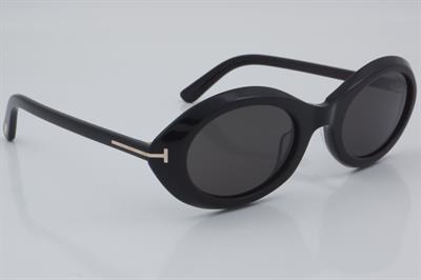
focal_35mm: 75
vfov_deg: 18.2
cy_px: 140
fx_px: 876
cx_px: 210
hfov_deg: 27.0
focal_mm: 50
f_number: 32
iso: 100
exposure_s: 1/4
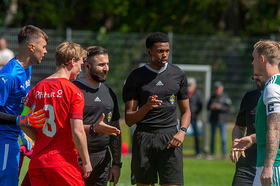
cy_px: 93
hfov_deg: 4.8
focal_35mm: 428
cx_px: 140
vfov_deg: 3.2
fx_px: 3327
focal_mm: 420
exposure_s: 1/1000
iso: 280
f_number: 5
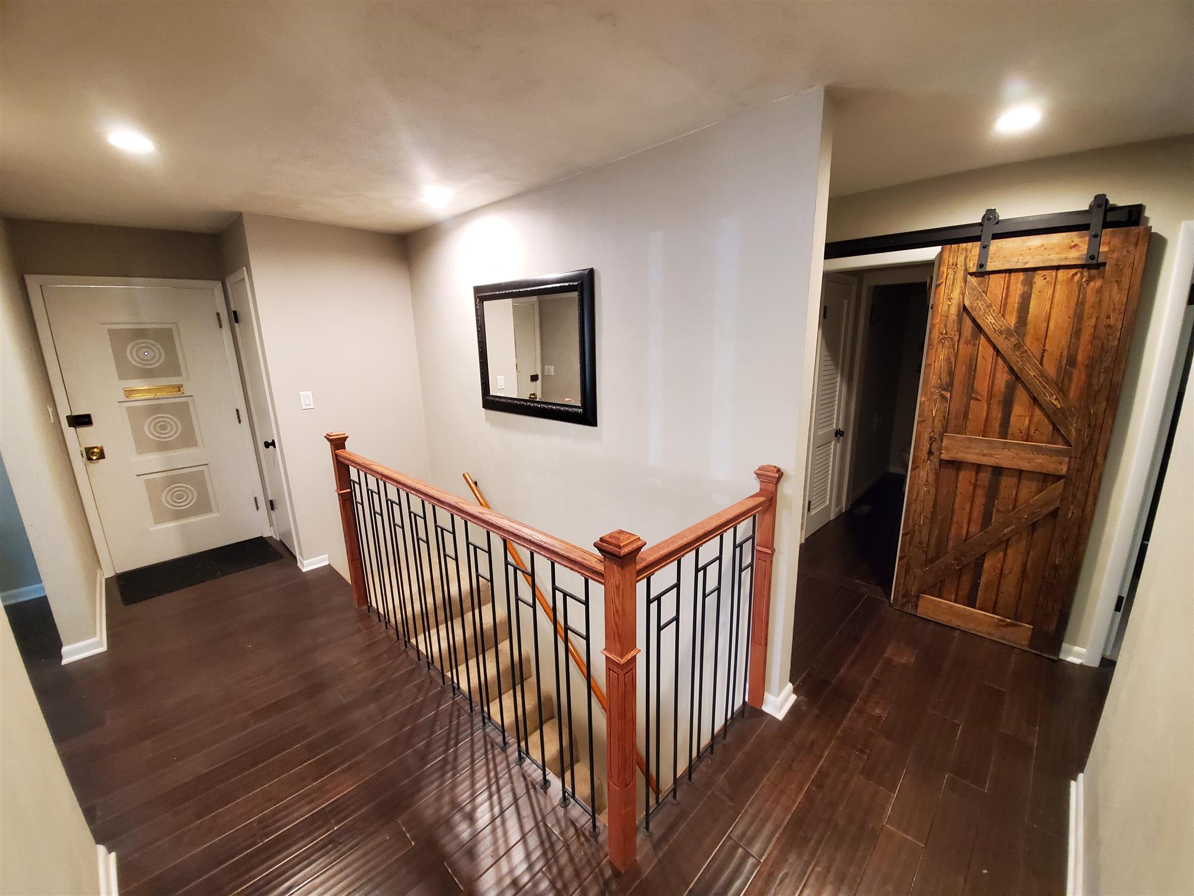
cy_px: 448
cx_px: 597
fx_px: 448
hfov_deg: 106.2
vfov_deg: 89.9
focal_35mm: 13
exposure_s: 1/29
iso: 640
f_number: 2.2
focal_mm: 1.8
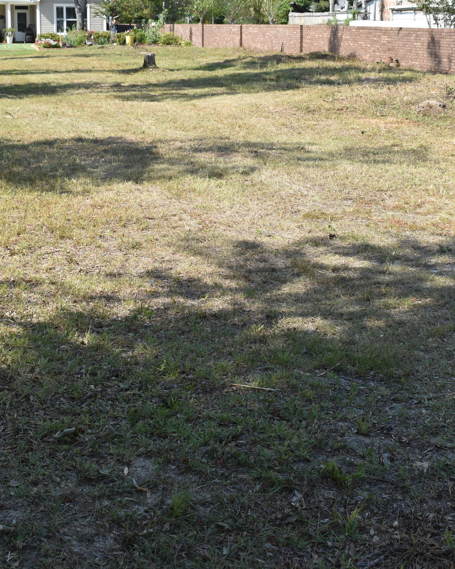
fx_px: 1073
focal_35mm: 64
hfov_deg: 23.9
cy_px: 275
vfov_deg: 29.7
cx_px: 282
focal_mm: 29
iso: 200
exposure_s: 1/320
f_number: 9
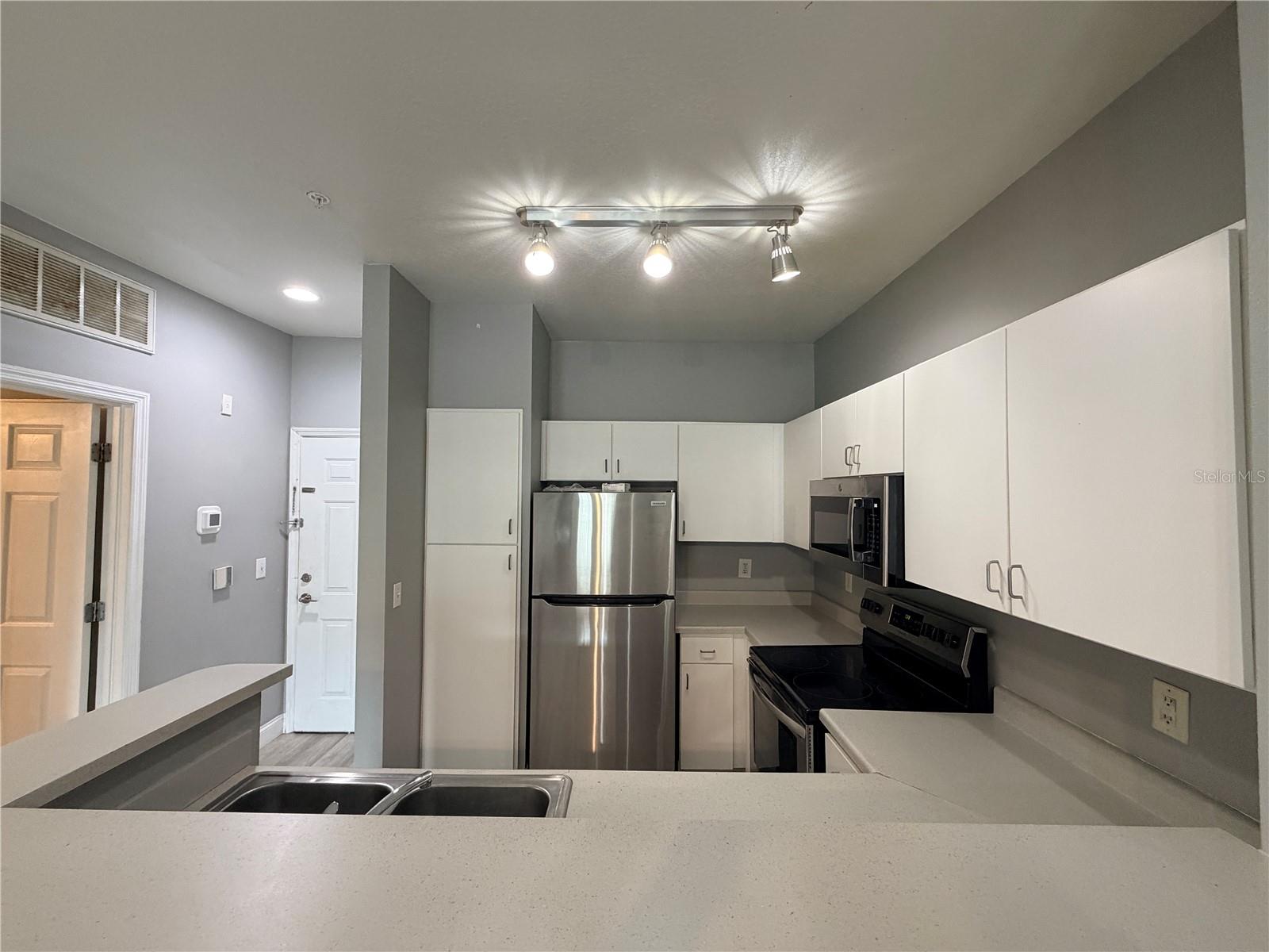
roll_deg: -0.5
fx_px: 513
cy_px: 476
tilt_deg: +1.6
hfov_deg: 102.1
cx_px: 634
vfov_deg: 85.7
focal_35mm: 14
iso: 320
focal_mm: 2.22
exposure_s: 1/60
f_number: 2.2
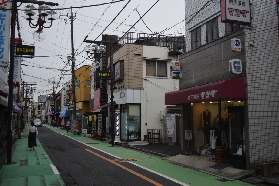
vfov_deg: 35.5
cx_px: 140
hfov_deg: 51.3
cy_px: 93
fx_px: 291
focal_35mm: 38
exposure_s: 1/1000
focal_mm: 25
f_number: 4
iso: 450
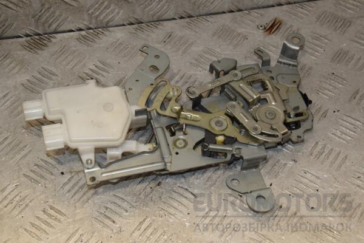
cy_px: 122
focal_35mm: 68
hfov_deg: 29.9
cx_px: 182
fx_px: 682
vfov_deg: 20.2
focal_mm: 45
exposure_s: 1/200
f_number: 9
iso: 800
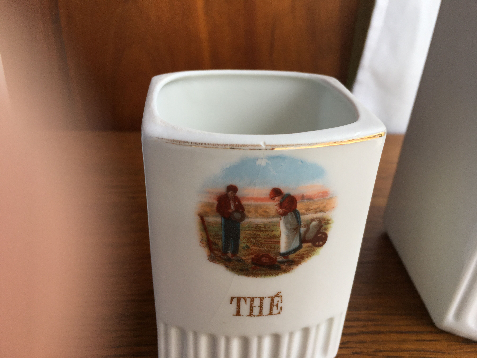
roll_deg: -0.9
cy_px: 179
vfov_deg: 48.2
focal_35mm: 29
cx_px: 238
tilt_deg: -29.6
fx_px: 400
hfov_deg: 61.7
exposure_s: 1/100
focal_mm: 4.15
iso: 32
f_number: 2.2
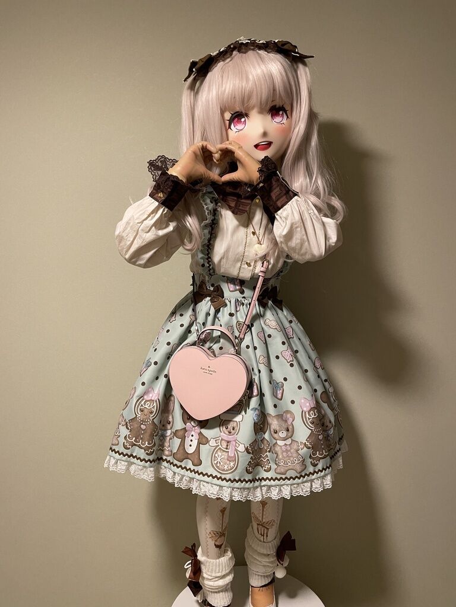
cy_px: 304
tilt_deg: -7.1
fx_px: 457
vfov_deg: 67.3
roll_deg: +1.5
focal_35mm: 26
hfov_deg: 53.1
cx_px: 228
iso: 160
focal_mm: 4.2
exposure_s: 1/50
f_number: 1.6
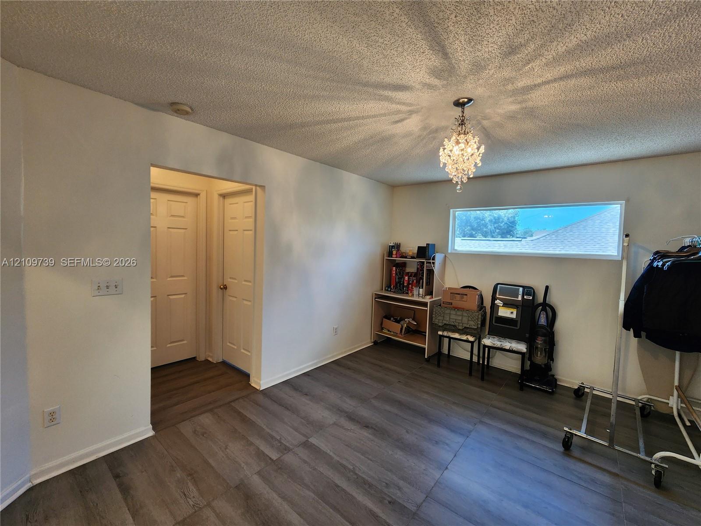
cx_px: 350
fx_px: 263
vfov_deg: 89.9
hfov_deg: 106.2
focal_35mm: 13
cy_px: 263
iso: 160
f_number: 2.2
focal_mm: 2.2
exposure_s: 1/60
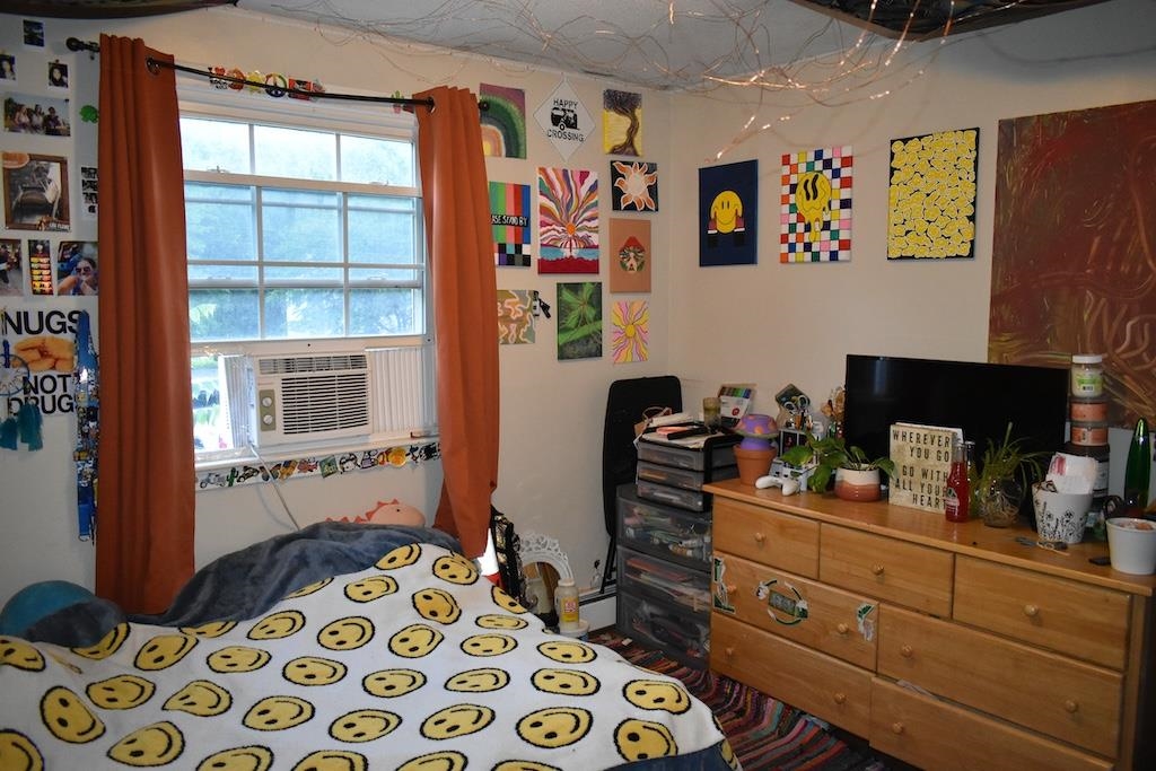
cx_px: 578
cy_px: 386
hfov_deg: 67.4
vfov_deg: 47.9
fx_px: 867
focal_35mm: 27
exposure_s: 1/160
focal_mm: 18
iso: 3200
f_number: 3.5
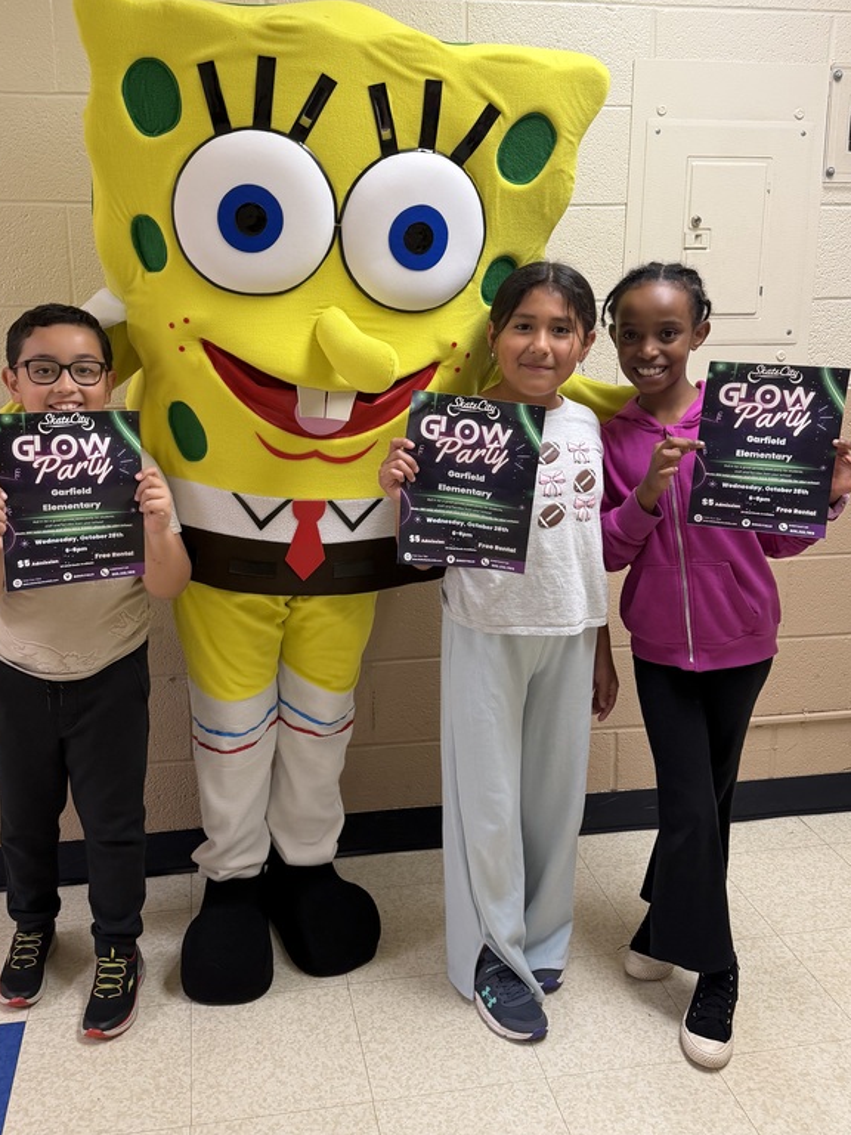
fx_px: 1049
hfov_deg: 44.1
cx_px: 380
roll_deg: -0.2
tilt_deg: -11.4
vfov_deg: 56.6
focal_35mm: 32
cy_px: 485
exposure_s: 1/60
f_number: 1.78
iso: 160
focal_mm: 6.76
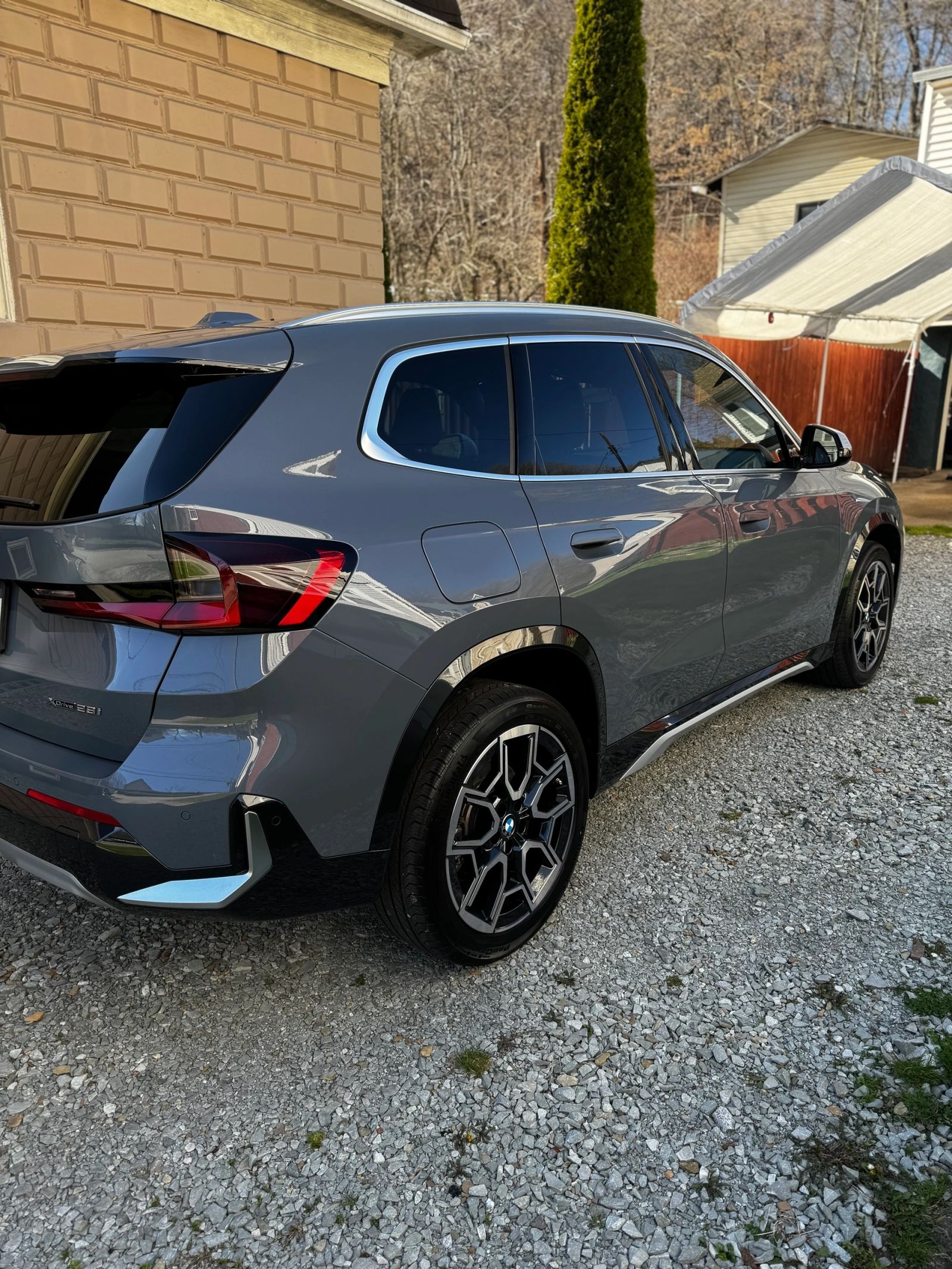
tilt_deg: -15.0
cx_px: 476
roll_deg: +0.9
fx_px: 880
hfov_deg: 56.8
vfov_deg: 71.6
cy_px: 634
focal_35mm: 24
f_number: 1.78
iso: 80
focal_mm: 6.86
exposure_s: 1/582
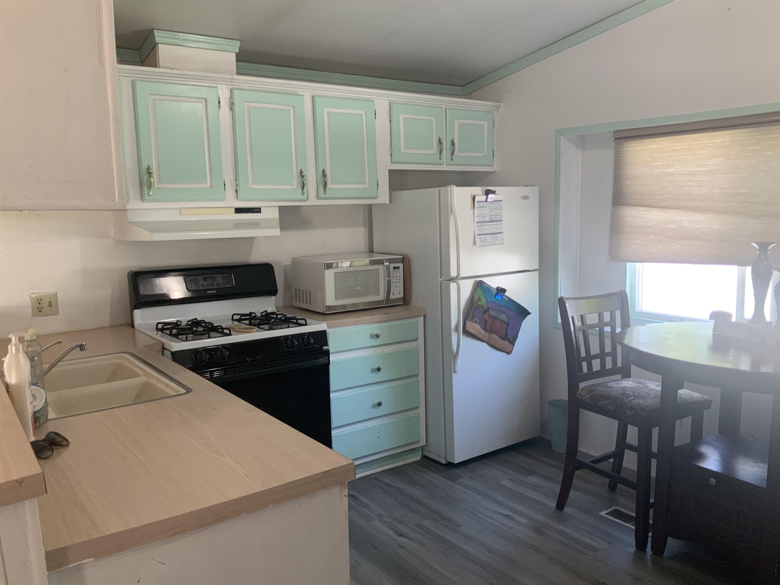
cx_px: 390
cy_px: 292
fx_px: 653
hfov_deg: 61.7
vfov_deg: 48.2
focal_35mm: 29
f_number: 1.8
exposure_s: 1/60
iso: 80
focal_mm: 3
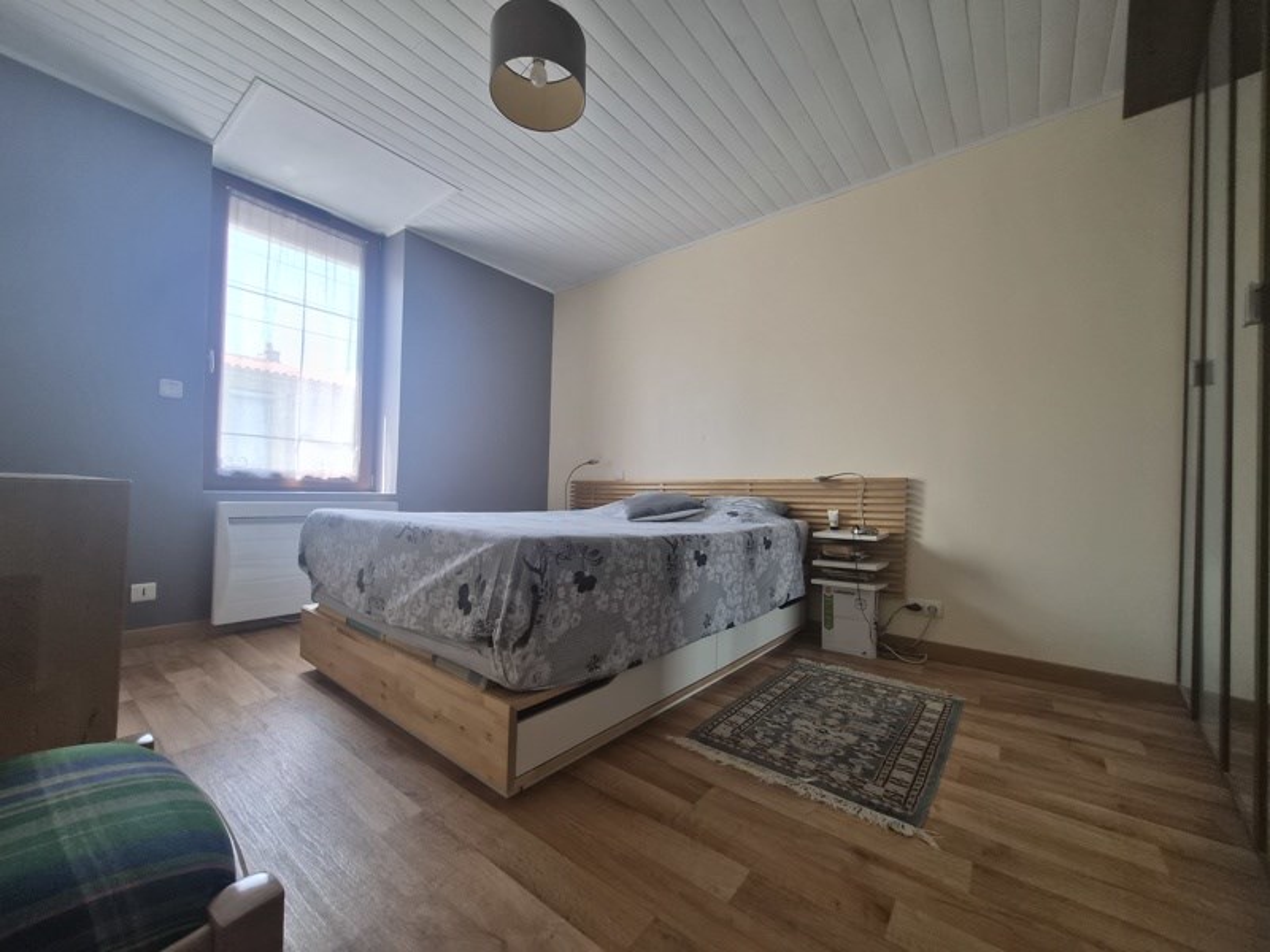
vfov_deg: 89.9
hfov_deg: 106.2
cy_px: 476
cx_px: 635
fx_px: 477
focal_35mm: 13
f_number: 2.2
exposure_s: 1/50
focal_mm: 1.7
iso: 100
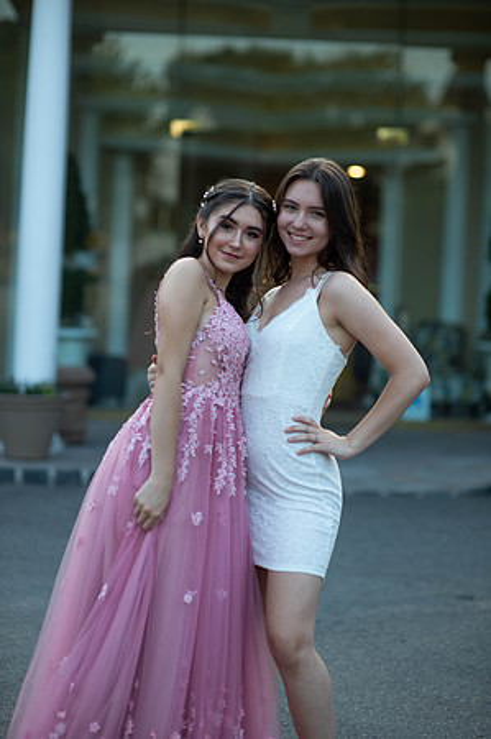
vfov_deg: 23.9
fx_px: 1743
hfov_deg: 16.0
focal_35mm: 85
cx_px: 246
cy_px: 370
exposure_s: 1/1000
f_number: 2
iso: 250
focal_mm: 85
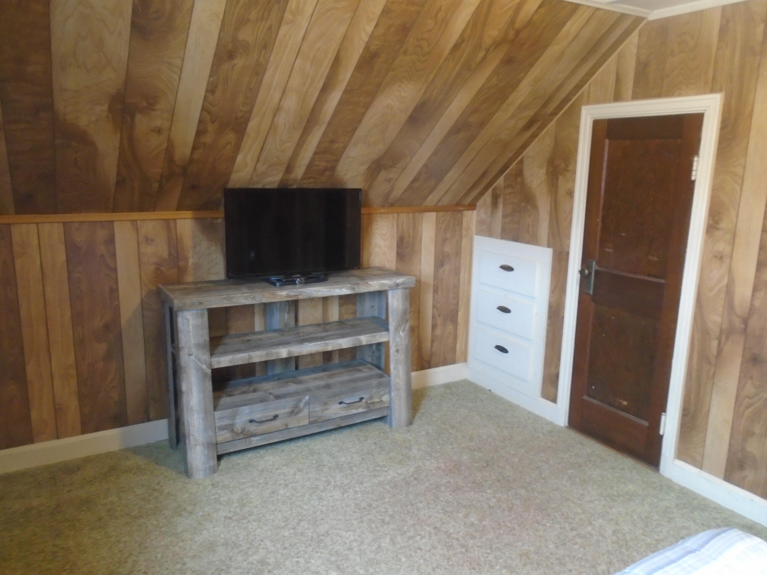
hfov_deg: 67.3
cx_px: 384
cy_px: 288
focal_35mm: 26
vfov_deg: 53.1
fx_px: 576
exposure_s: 1/8
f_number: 3.2
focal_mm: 4.6
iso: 400
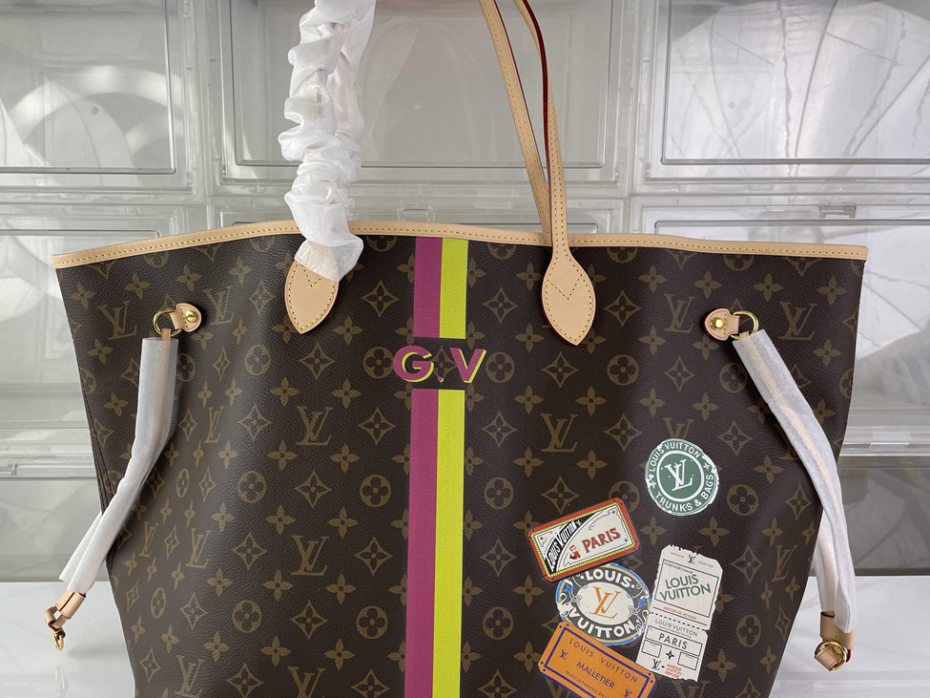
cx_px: 414
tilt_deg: -11.4
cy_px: 392
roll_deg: +0.3
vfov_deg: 44.1
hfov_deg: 56.7
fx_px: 860
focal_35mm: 32
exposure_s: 1/261
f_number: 1.6
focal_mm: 4.2
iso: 32
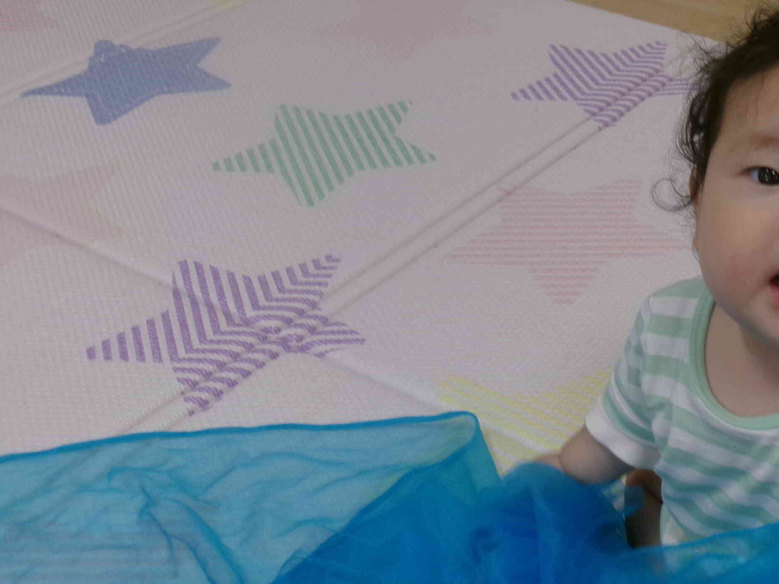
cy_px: 254
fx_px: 1238
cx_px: 736
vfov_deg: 26.5
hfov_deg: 32.7
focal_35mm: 55
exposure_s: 1/70
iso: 100
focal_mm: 5.1
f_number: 3.9
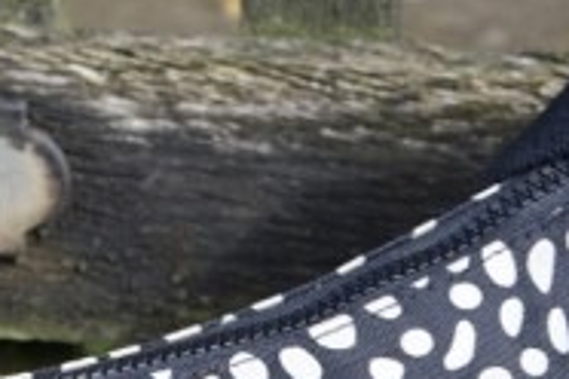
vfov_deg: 9.6
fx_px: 2134
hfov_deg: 15.0
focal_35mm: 135
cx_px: 40
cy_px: 730
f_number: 4.5
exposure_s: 1/100
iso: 100
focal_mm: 21
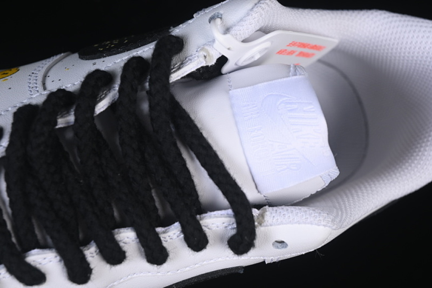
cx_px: 216
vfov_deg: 18.2
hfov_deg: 27.0
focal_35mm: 75
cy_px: 144
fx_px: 900
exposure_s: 1/100
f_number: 7.1
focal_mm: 50
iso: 160
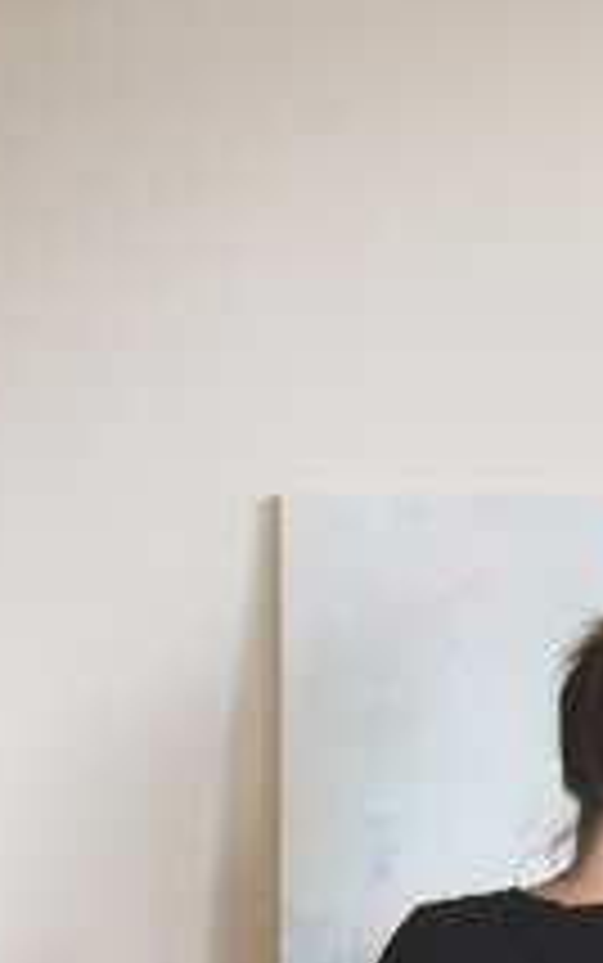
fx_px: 1969
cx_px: 943
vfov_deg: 27.5
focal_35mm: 75
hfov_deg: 15.8
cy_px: 450
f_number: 4.5
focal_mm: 35
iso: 200
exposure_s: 1/125
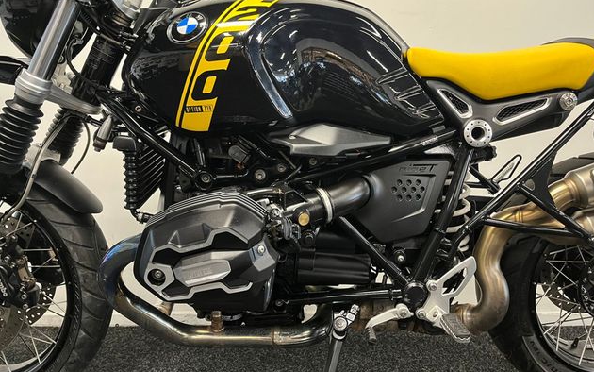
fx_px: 453
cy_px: 162
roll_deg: +0.3
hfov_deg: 66.5
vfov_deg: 44.5
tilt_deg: -4.0
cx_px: 301
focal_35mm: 28
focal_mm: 5.1
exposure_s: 1/50
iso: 320
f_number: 1.6
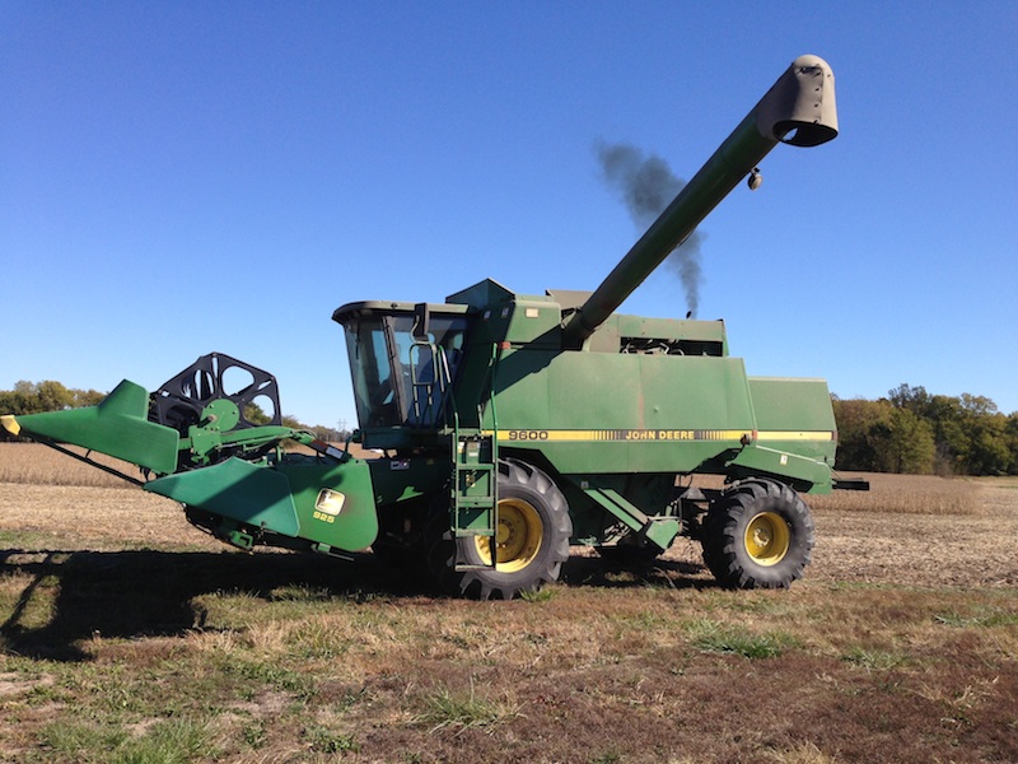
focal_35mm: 33
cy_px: 382
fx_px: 970
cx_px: 509
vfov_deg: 42.9
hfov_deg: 55.4
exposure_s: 1/1391
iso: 50
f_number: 2.4
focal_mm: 4.12
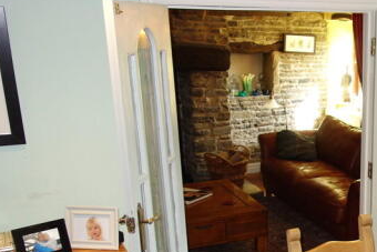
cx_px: 358
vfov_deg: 24.7
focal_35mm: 54
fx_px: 566
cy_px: 199
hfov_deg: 34.3
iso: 160
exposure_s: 1/30
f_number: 1.8
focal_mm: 10.4
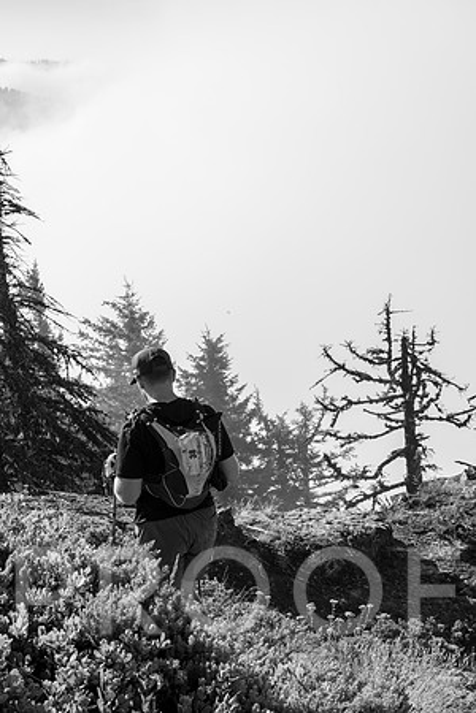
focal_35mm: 66
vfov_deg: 30.5
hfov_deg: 20.5
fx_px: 1309
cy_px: 356
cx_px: 332
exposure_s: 1/320
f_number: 14
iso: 400
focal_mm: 44
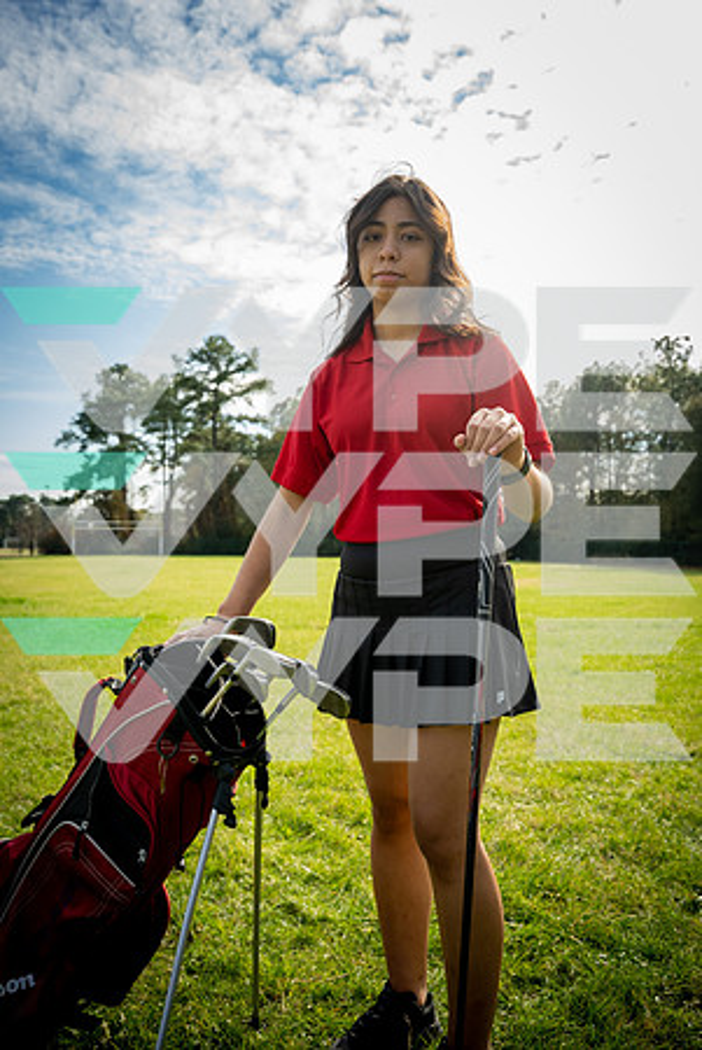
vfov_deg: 61.9
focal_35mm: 30
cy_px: 525
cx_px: 351
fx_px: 875
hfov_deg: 43.7
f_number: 5
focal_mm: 30
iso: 100
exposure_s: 1/200
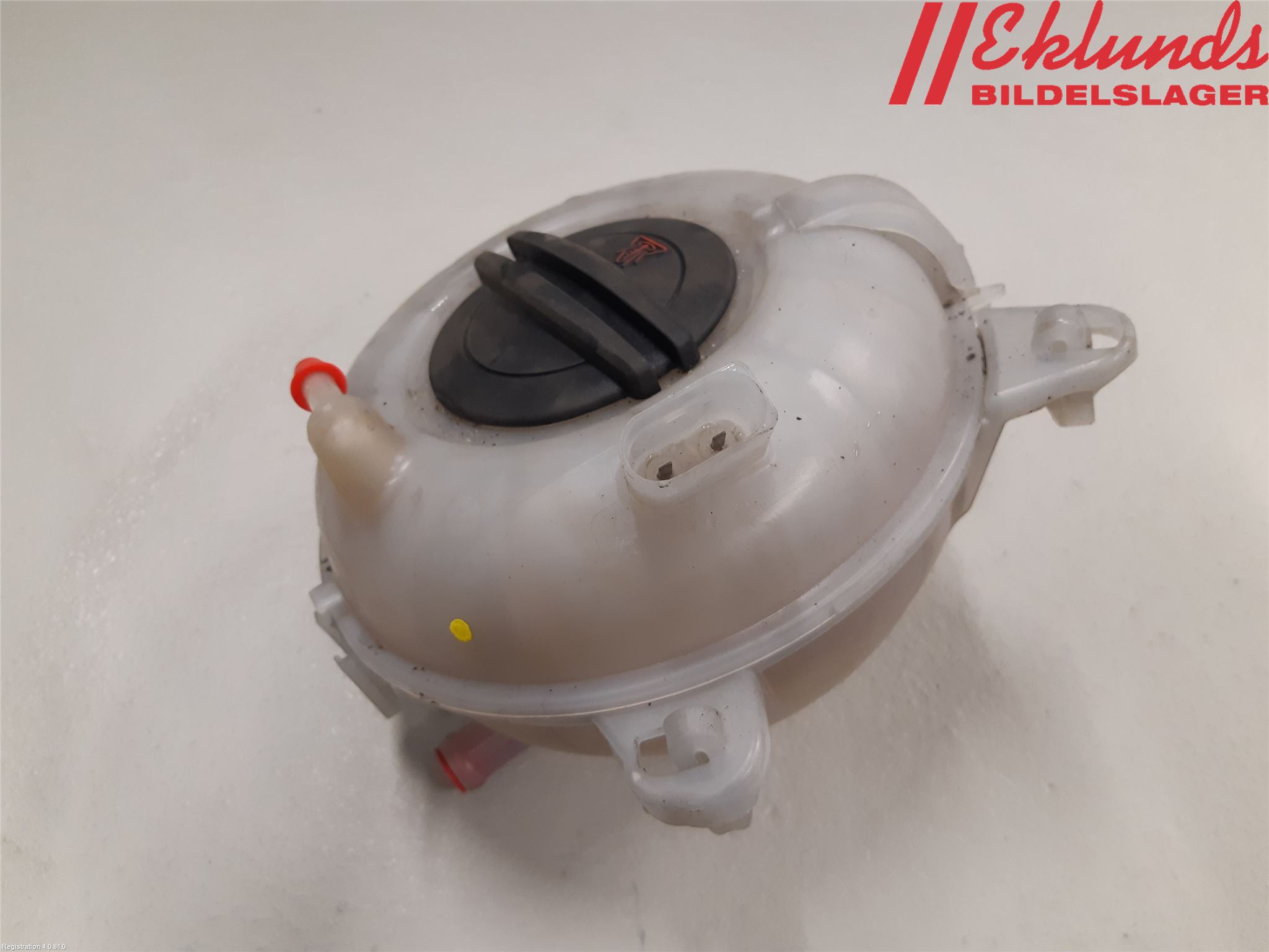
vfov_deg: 53.1
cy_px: 476
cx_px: 634
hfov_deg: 67.3
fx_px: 953
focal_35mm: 26
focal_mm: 3.93
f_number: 1.7
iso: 125
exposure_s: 1/50
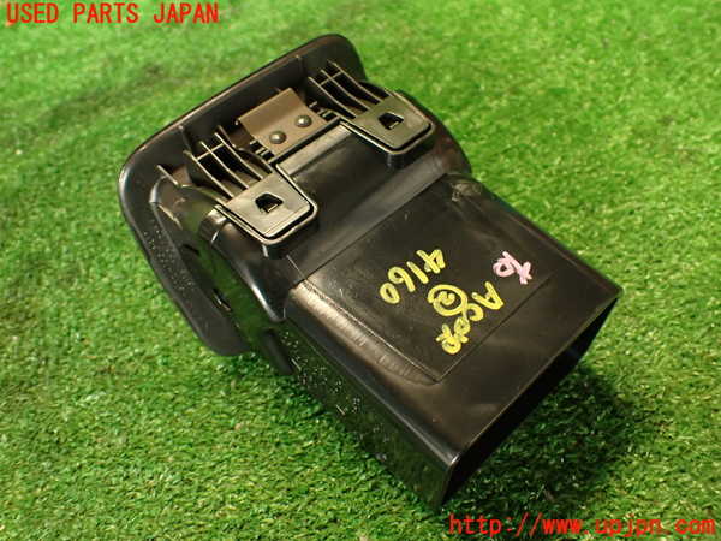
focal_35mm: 30
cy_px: 270
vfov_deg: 46.8
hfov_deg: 60.0
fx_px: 625
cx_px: 360
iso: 500
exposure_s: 1/30
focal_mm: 5.4
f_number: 2.3
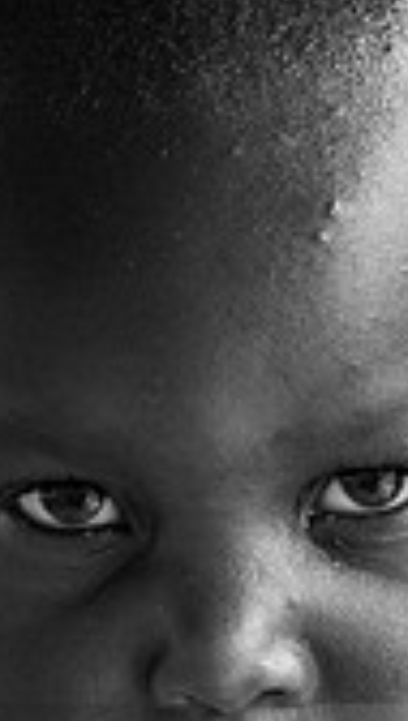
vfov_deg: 3.8
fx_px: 10747
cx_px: 309
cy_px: 918
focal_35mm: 561
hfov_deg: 2.2
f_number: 5
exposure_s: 1/200
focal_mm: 200
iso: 500
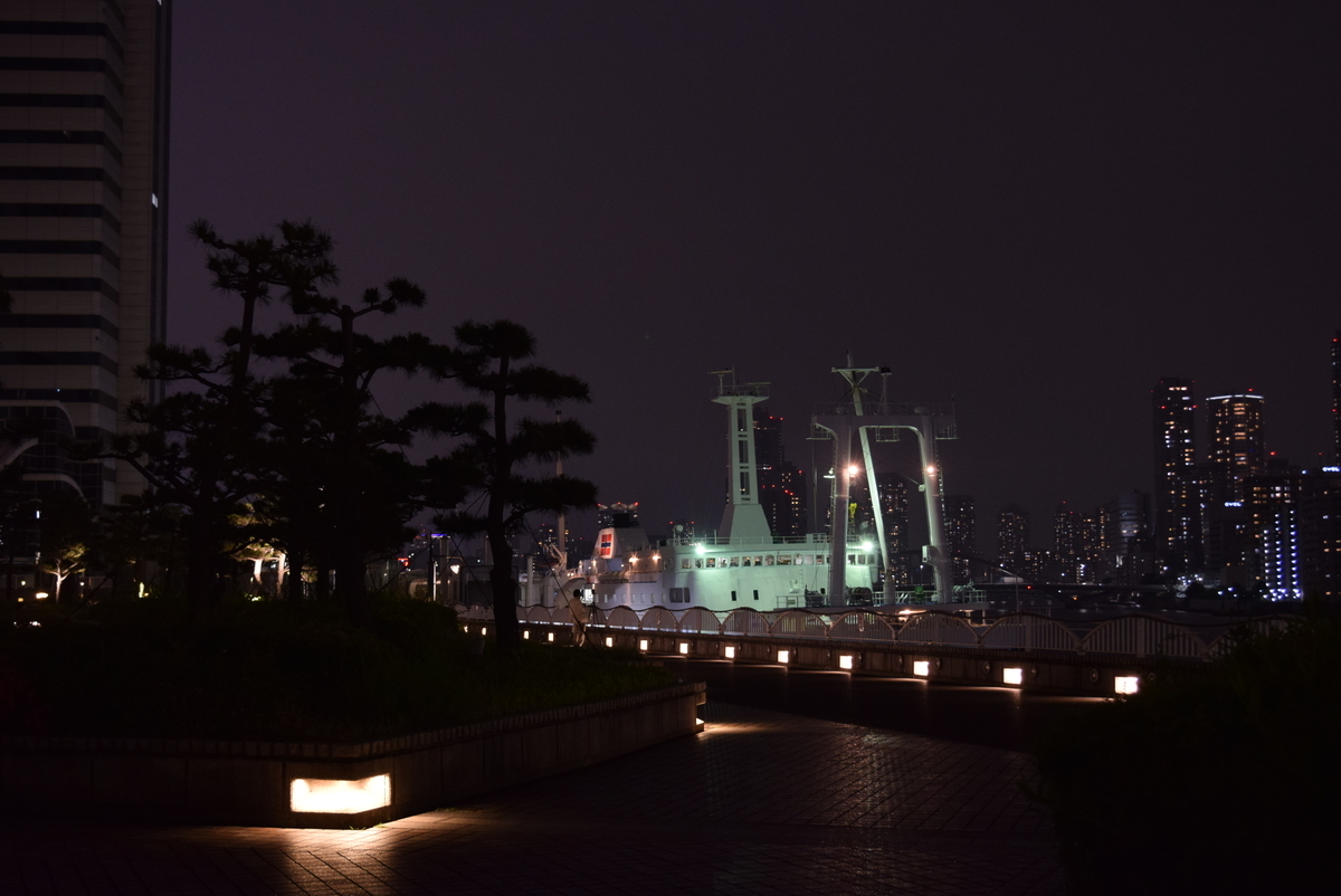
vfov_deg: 28.1
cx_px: 670
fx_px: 1789
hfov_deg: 41.1
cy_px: 448
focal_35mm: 48
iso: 800
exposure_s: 1/10
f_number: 5.6
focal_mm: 32
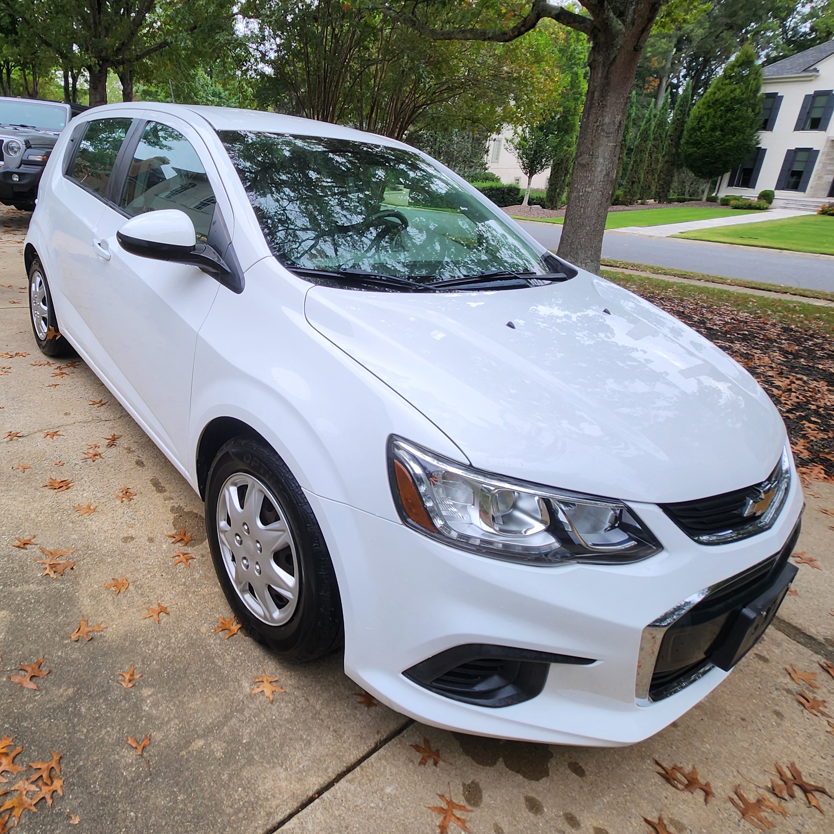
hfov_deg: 72.9
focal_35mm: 20
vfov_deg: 74.6
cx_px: 290
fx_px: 545
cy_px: 370
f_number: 2.2
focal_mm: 1.74
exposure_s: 1/121
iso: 32
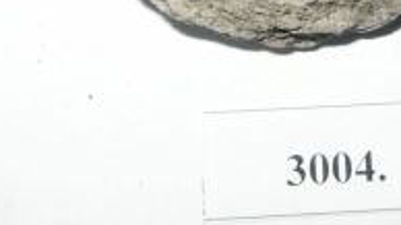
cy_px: -27
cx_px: 302
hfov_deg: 12.3
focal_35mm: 175
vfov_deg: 6.9
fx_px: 1860
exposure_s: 1/60
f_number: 8
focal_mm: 15.51
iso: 64
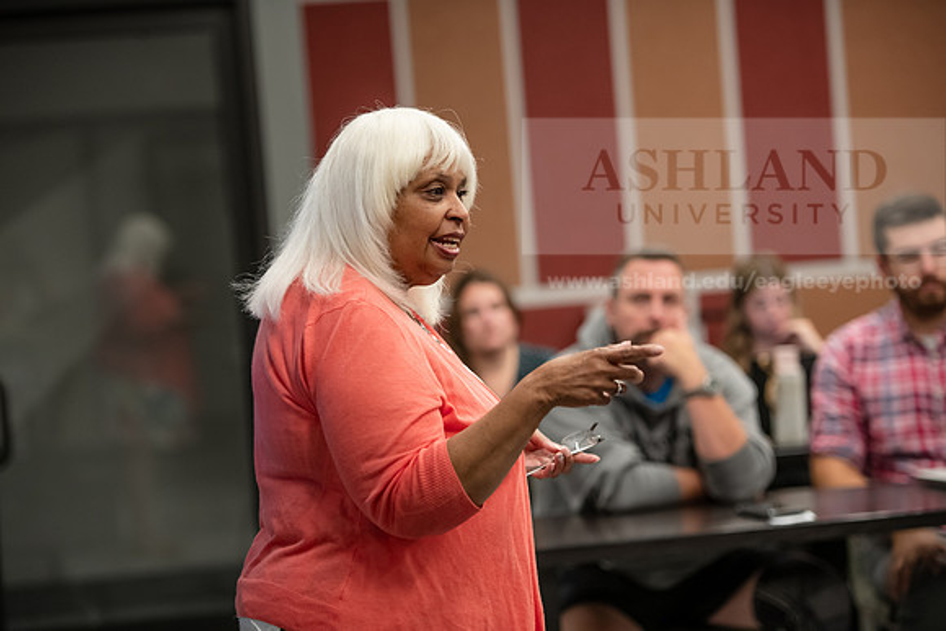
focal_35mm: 112
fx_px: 2944
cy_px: 316
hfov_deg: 18.3
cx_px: 473
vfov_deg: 12.2
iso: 1250
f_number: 2.8
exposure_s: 1/200
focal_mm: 112
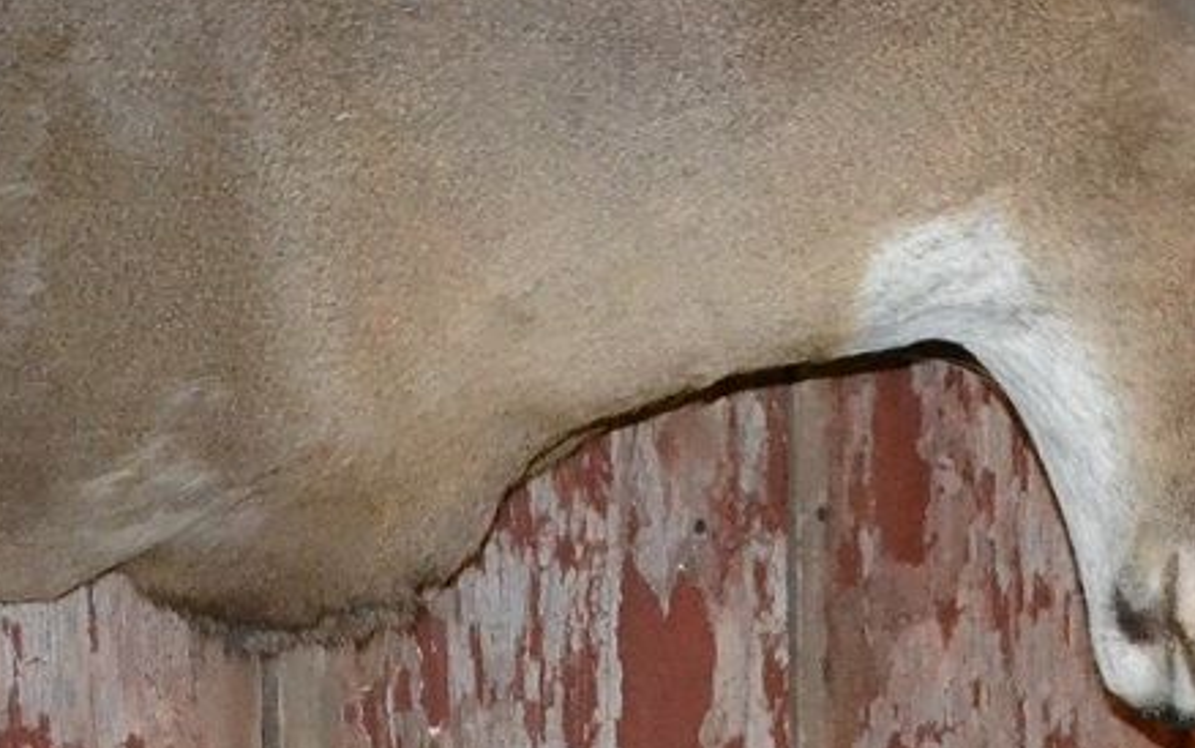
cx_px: 1387
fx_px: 4007
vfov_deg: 10.5
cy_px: -161
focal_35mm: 123
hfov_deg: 16.3
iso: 3200
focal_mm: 18
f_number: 3.5
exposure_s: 1/60
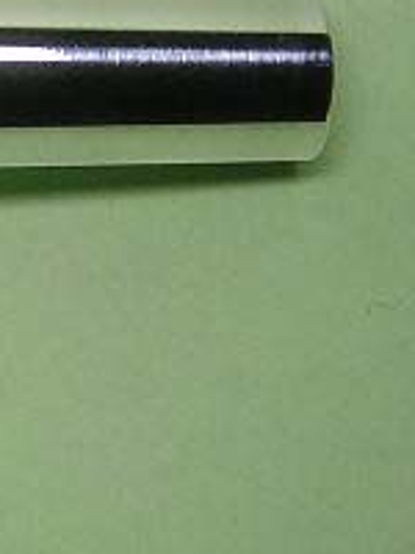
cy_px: -22
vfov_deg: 11.3
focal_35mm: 173
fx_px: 2765
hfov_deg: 8.2
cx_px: -360
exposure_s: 1/114
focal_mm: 7.1
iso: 100
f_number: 3.2
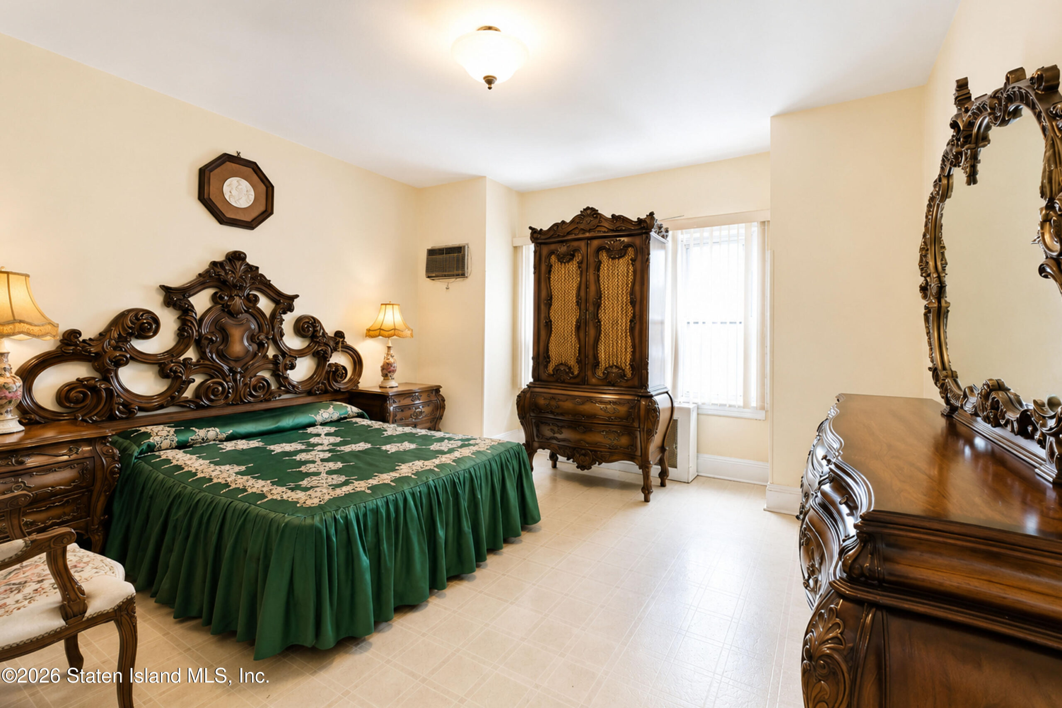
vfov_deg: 77.3
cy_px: 354
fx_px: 442
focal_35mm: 15
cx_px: 531
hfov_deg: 100.4
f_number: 7.1
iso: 2000
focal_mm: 10
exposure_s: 1/50
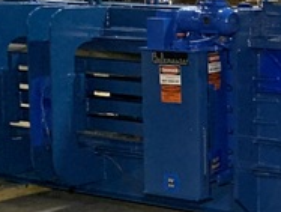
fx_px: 903
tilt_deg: -7.9
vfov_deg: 13.4
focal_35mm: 111
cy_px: 90
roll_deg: -3.1
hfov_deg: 15.5
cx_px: 484
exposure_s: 1/30
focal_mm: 4.25
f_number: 1.8
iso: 500
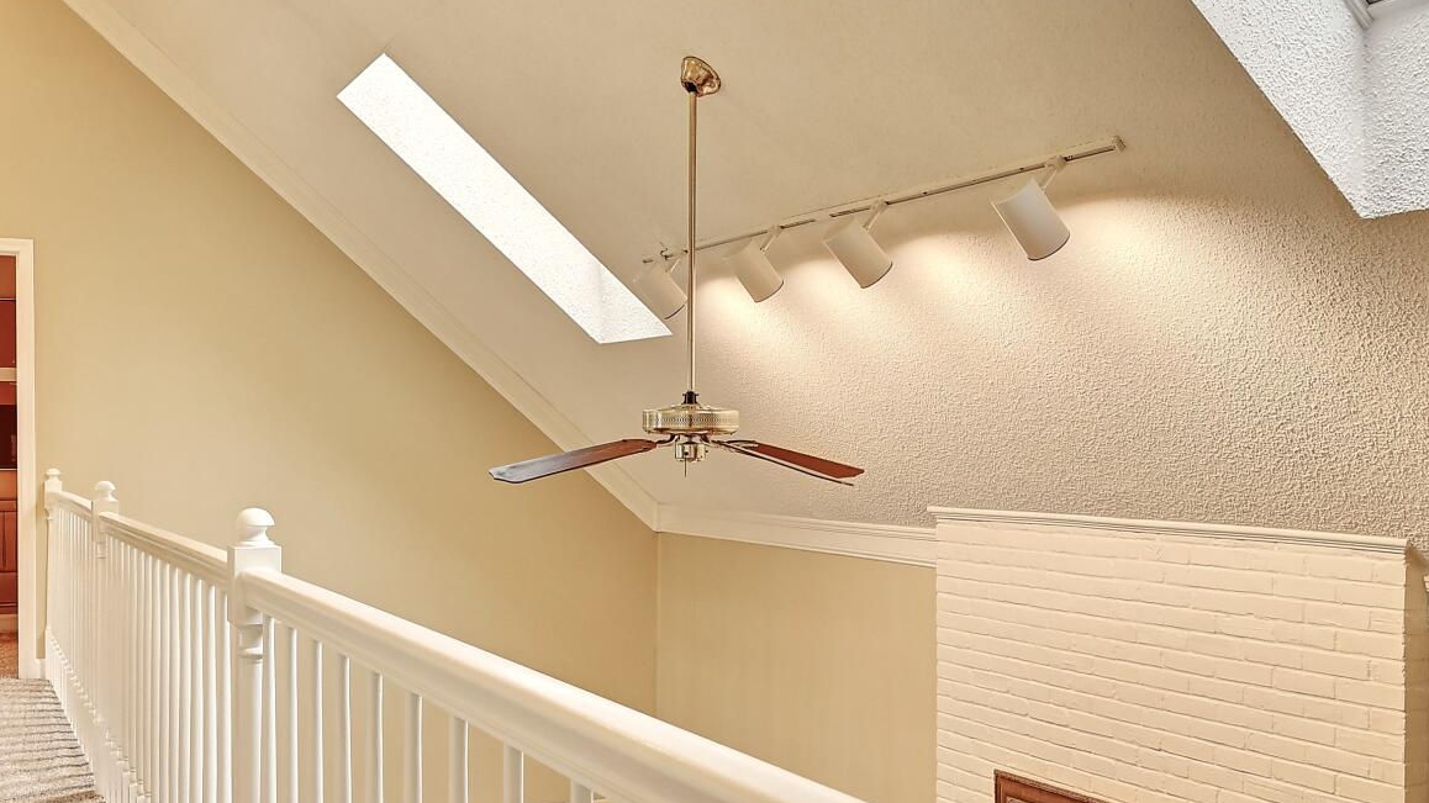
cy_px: 451
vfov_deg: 31.1
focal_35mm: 38
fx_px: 1440
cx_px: 597
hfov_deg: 52.5
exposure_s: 1/4
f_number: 8
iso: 250
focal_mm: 14
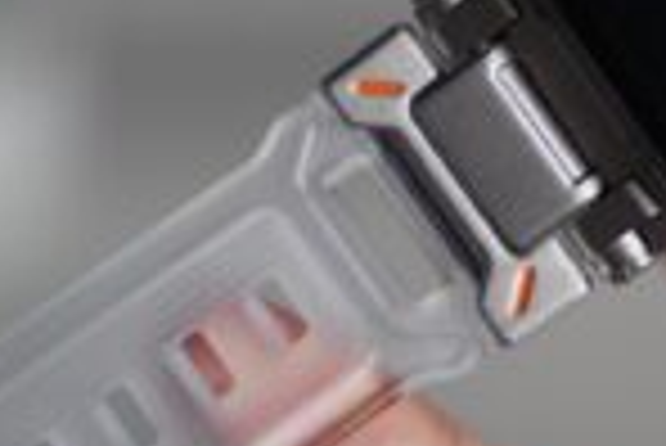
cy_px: -34
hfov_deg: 11.2
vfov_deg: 7.6
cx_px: 734
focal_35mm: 181
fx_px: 3352
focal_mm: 67
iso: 1600
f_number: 3.5
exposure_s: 1/200
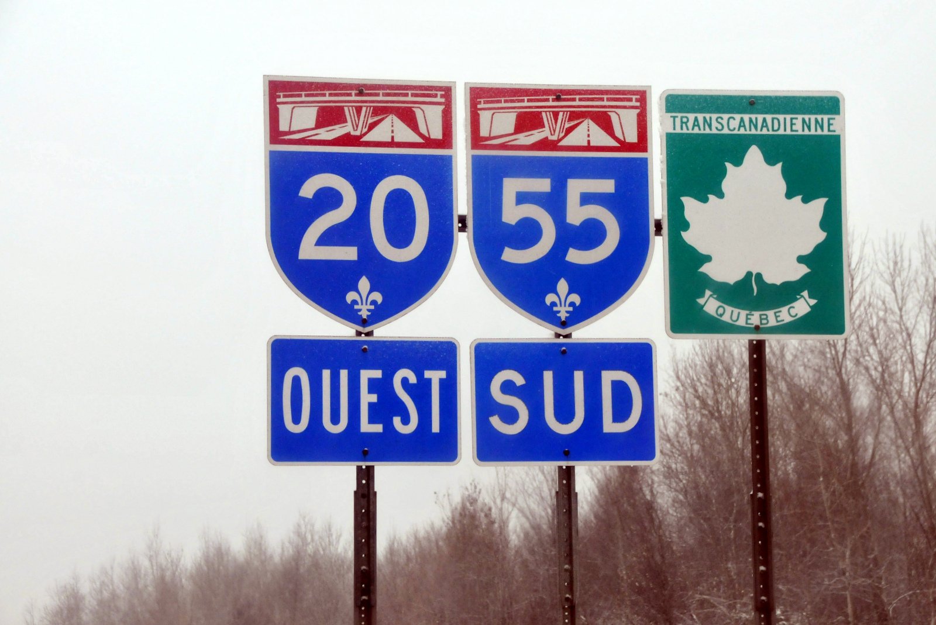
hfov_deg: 18.2
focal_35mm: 112
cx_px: 468
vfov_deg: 12.2
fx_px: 2927
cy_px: 312
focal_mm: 75
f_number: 9
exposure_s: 1/320
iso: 800
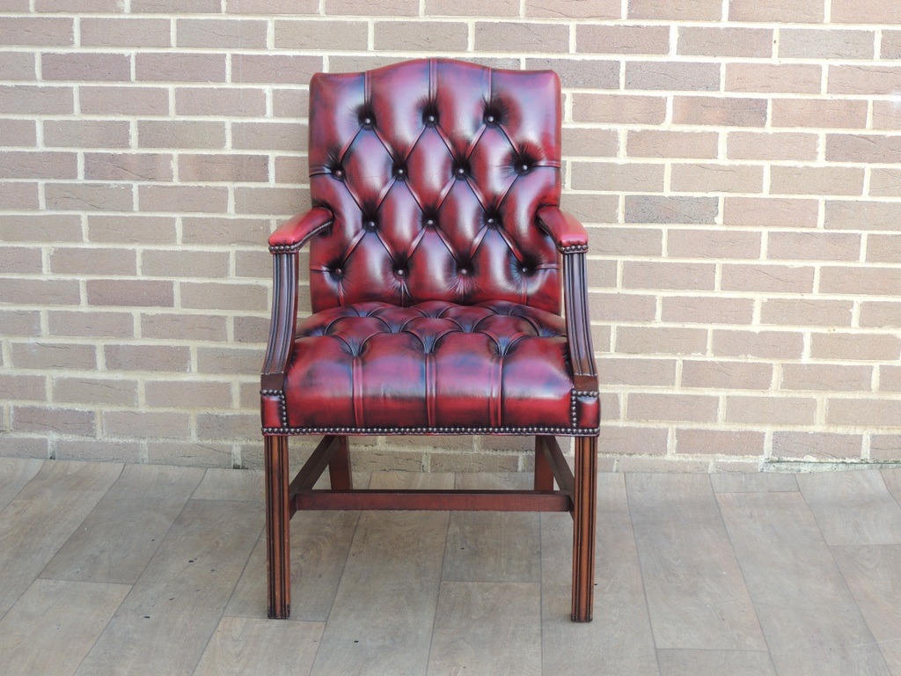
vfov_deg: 29.1
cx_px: 450
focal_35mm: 50
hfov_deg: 38.2
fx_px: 1301
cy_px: 338
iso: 125
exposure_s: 1/50
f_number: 3.6
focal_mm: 8.9
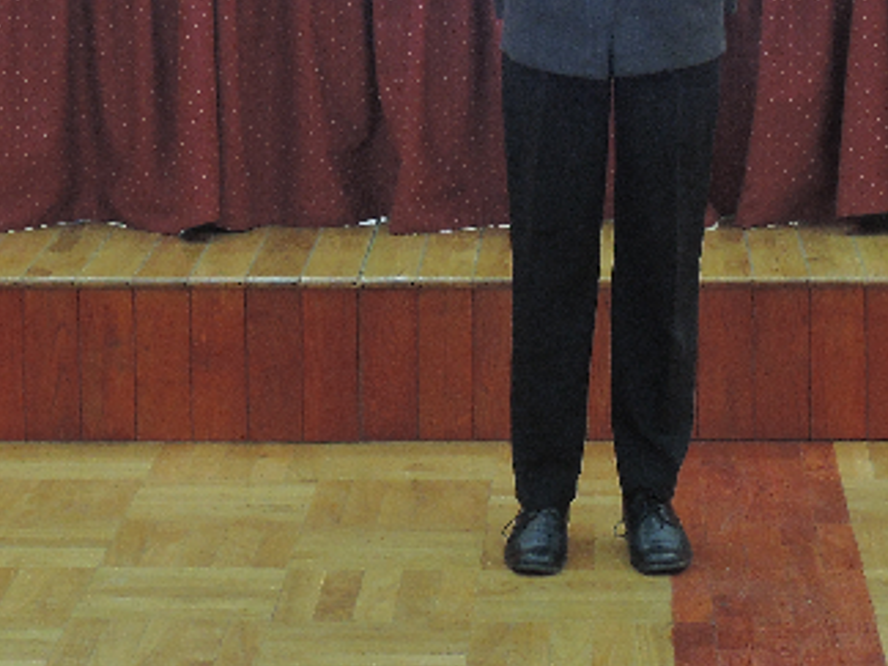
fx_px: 3797
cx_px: 611
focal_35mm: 148
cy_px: -38
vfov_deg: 9.9
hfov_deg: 13.3
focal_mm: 12.8
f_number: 4.7
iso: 400
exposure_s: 1/20
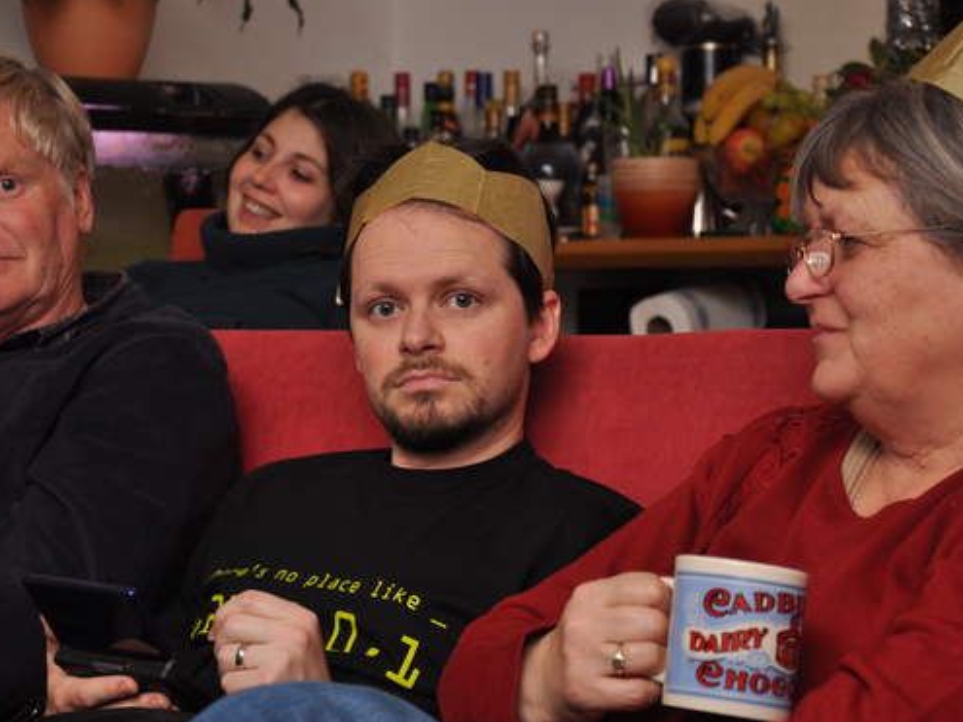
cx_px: 383
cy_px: 316
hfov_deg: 18.2
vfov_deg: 13.7
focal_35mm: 108
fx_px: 3004
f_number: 5.6
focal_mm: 58
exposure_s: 1/200
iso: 640
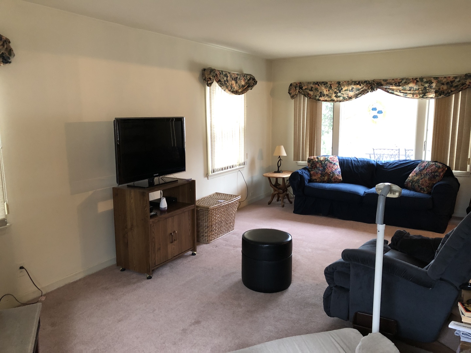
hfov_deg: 63.4
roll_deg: +0.6
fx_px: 381
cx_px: 236
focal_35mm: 28
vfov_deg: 49.7
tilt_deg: -9.5
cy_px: 176
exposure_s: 1/13
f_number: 1.8
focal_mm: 3.99
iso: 100
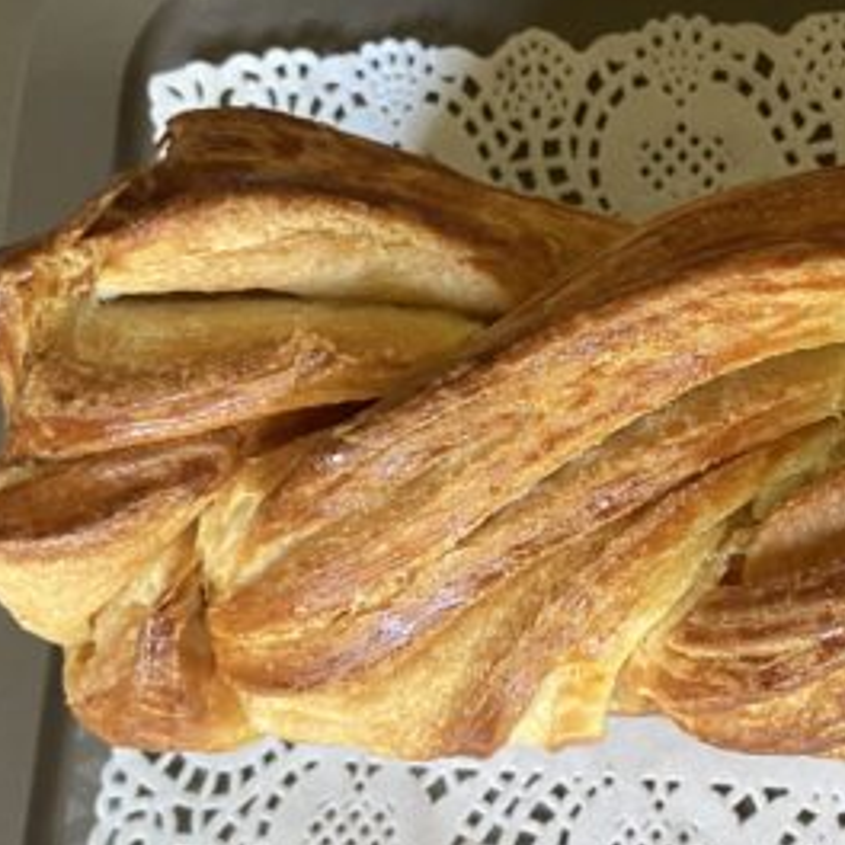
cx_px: 741
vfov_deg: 29.5
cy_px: 384
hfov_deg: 28.5
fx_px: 1602
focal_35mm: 58
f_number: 1.8
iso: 400
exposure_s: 1/60
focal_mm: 4.25
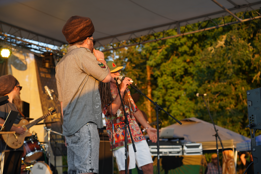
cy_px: 87
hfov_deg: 29.2
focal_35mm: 69
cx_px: 130
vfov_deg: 19.7
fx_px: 500
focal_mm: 69
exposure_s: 1/160
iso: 200
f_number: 4
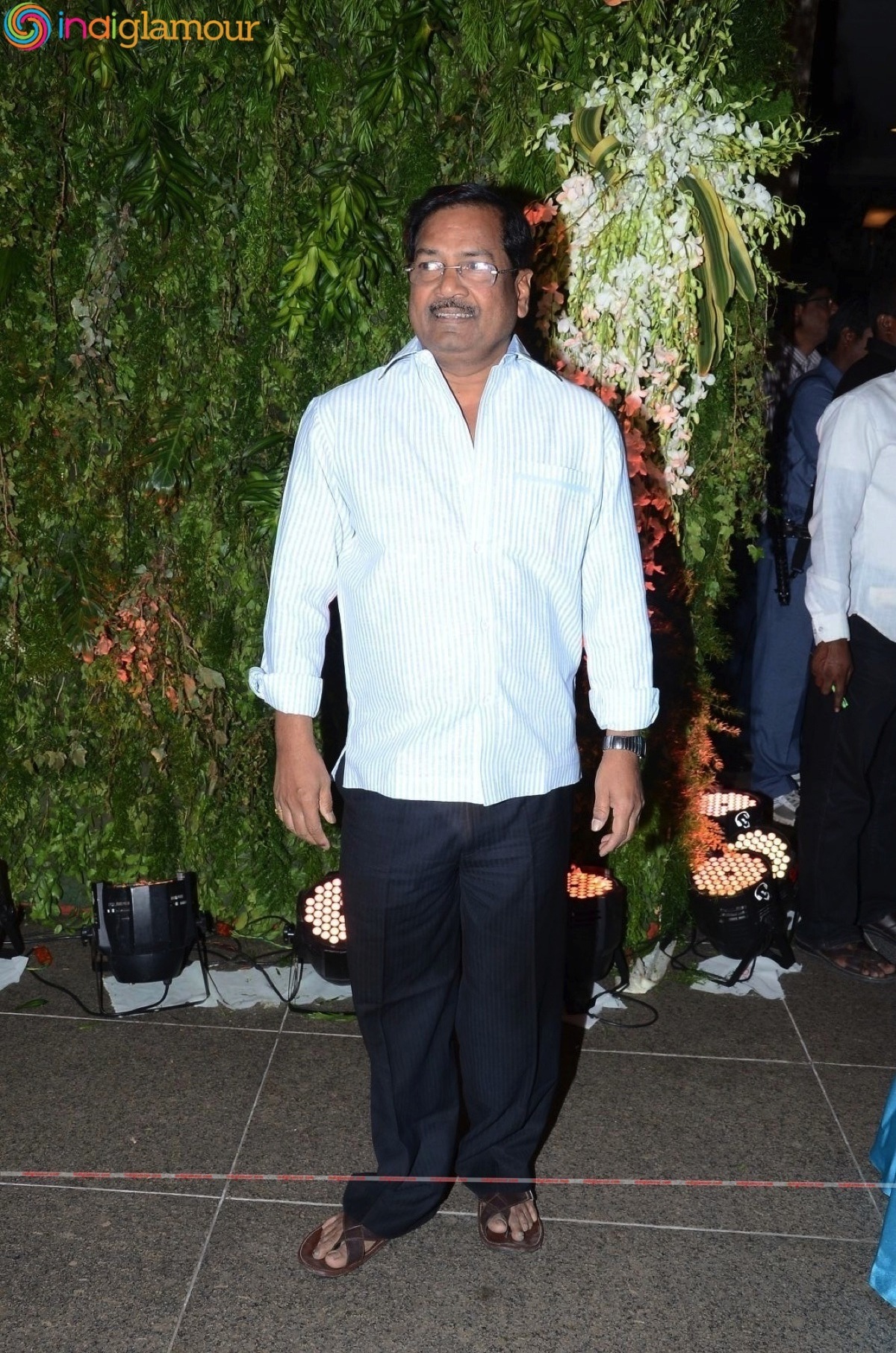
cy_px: 676
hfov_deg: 36.7
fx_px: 1350
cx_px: 448
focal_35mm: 36
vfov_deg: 53.2
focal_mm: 24
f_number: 7.1
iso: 500
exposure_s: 1/125
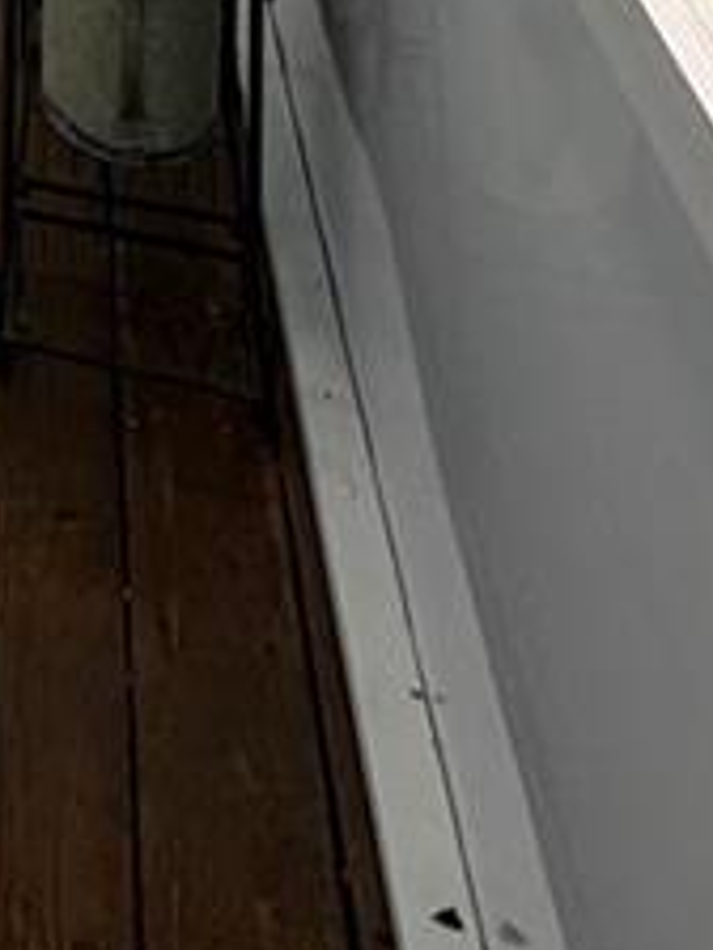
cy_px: -823
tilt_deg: -3.9
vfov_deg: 18.9
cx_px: -662
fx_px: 2060
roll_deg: +1.6
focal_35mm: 75
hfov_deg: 15.9
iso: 80
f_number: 2.2
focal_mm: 2.22
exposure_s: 1/121
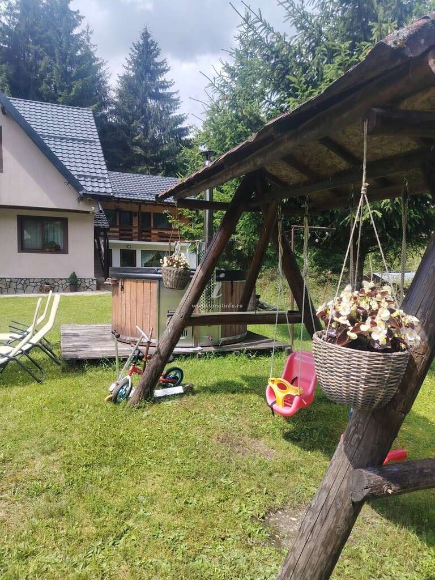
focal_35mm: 24
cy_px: 290
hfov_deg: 56.8
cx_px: 218
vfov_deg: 71.6
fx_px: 402
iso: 100
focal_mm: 5.25
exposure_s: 1/612
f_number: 1.75
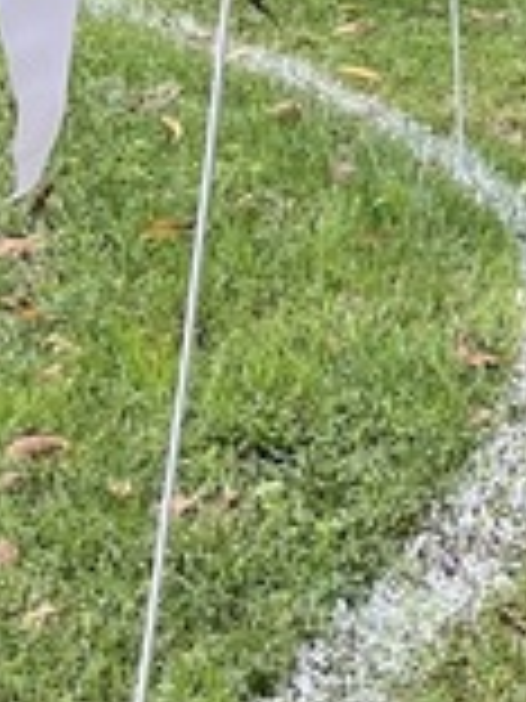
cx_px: 1115
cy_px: 86
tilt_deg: -14.6
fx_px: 3465
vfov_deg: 11.5
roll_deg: +2.1
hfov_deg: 8.2
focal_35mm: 171
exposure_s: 1/415
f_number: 1.6
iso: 50
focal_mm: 5.1
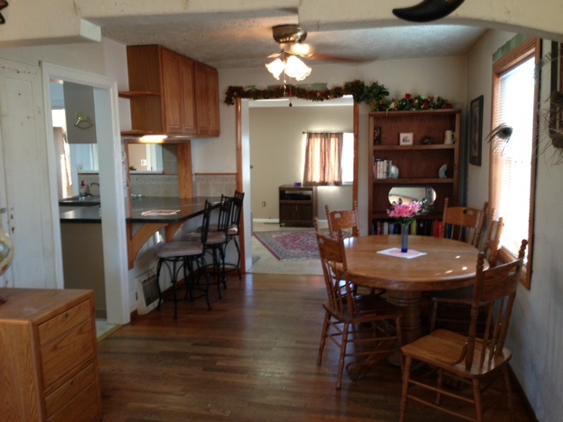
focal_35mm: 33
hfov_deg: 55.4
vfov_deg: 42.9
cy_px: 211
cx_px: 282
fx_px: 537
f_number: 2.4
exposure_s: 1/20
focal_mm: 4.13
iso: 64
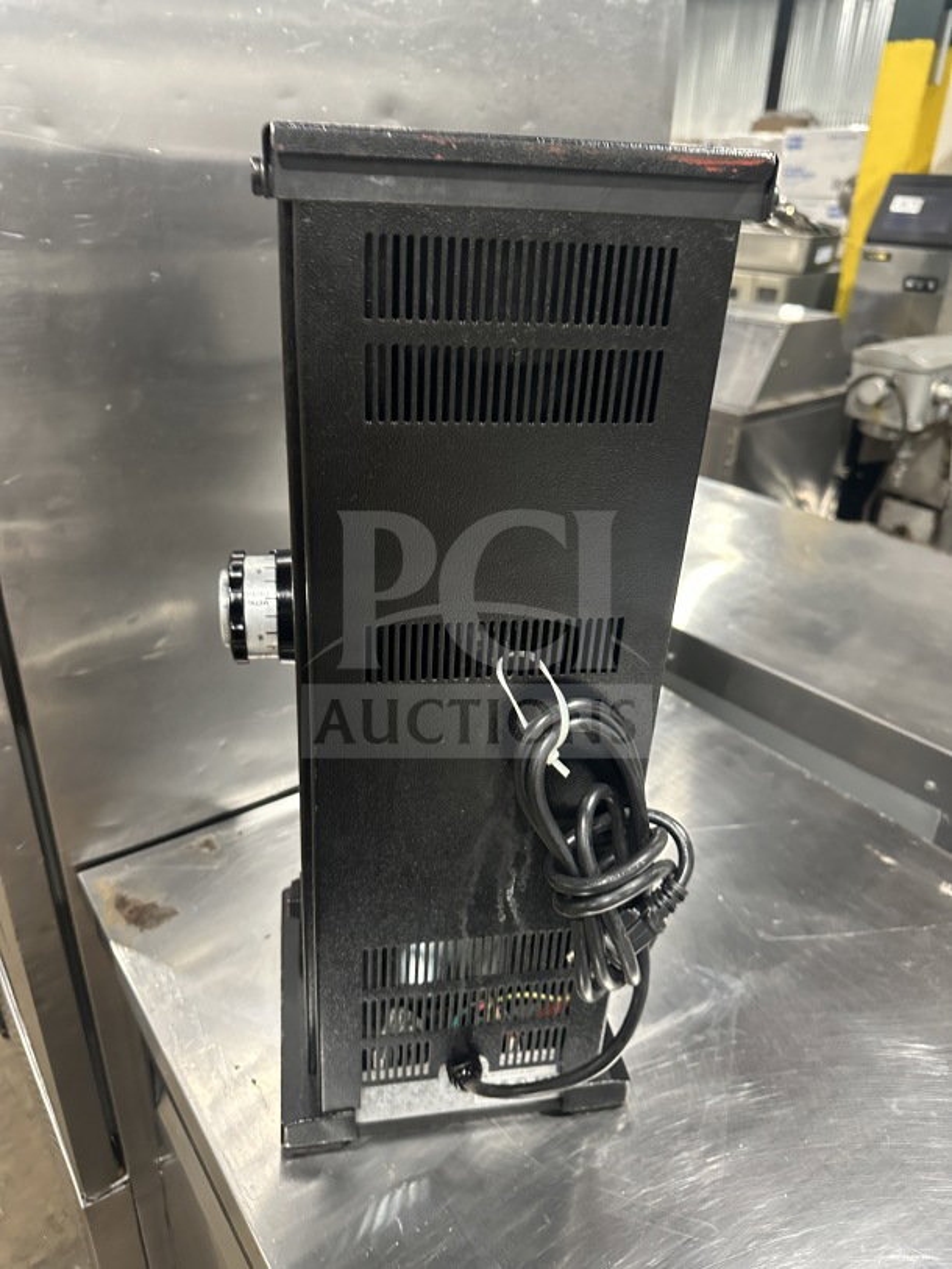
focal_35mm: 24
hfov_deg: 56.8
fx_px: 880
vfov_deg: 71.6
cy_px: 634
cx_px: 476
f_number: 1.78
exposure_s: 1/60
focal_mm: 6.86
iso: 640
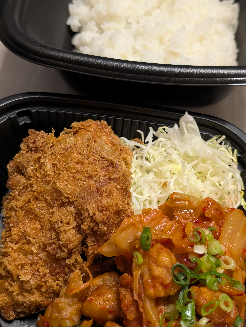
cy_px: 164
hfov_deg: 29.7
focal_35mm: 49
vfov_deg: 38.9
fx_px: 463
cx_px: 123
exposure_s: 1/50
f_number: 1.68
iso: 402
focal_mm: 6.9
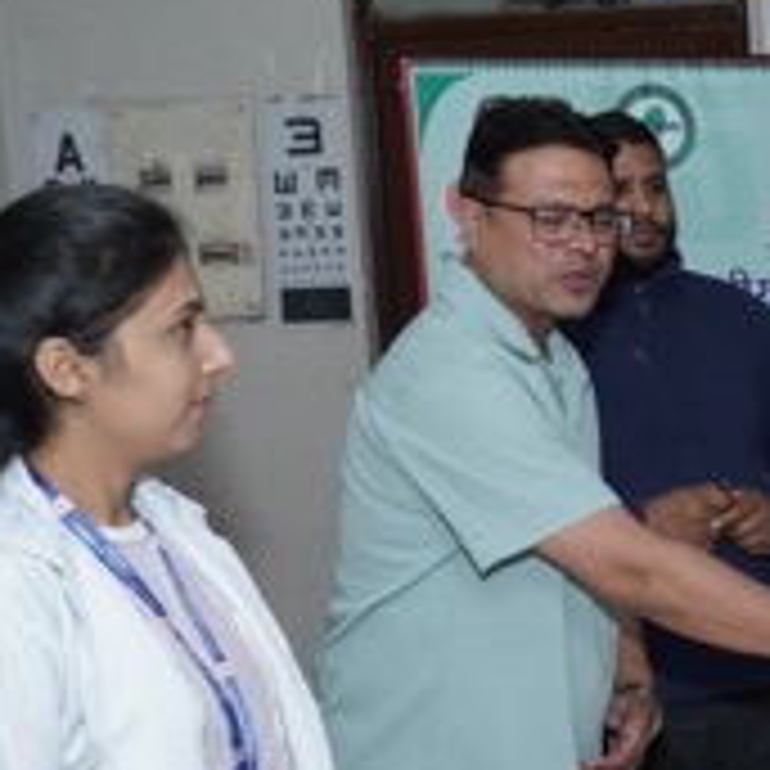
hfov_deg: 22.7
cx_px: 788
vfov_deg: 23.7
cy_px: 383
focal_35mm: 73
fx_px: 1837
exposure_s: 1/160
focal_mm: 35
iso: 800
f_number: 5.6
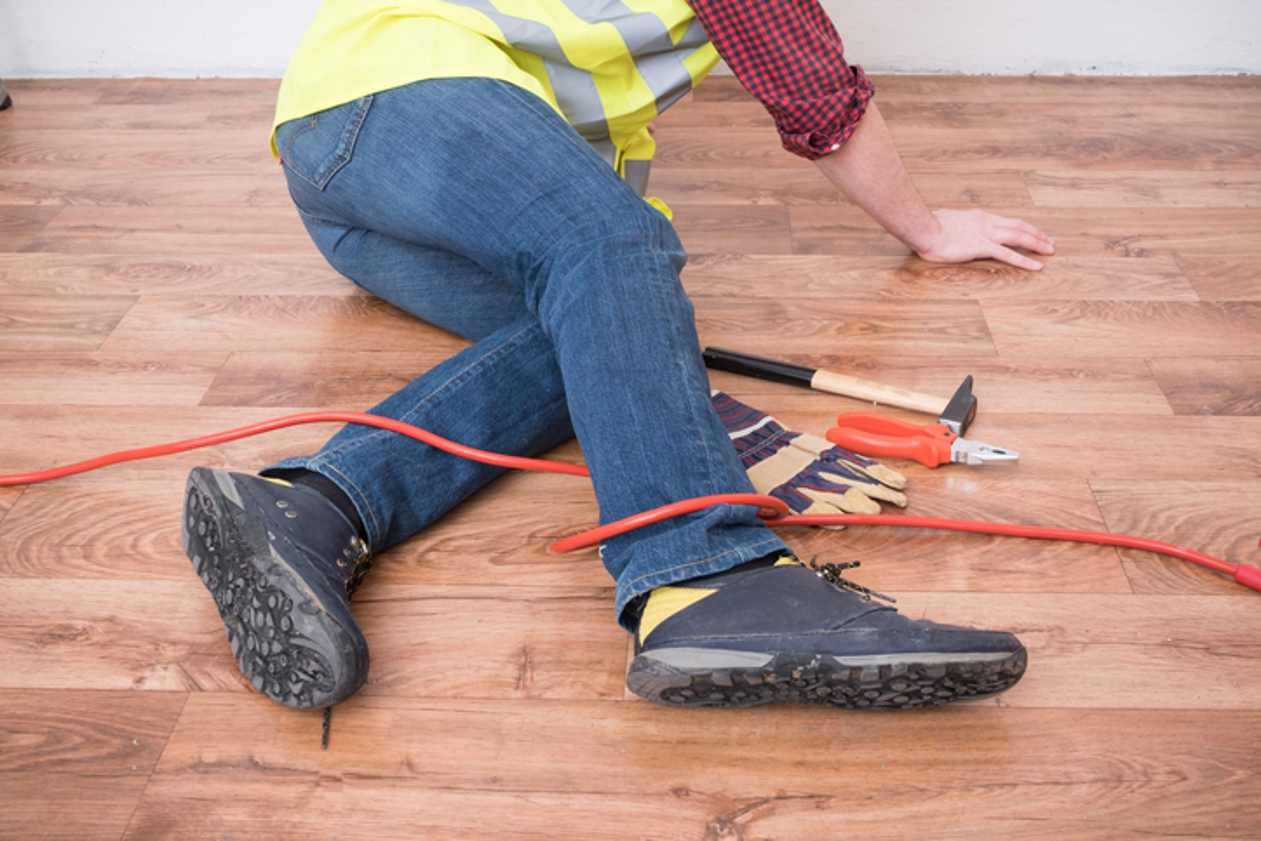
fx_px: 1401
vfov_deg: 33.4
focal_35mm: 40
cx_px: 630
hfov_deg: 48.4
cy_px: 420
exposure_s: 1/125
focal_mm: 26.9
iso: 200
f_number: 8
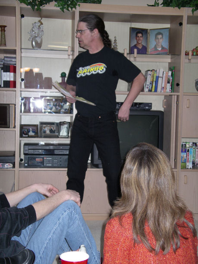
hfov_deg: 23.7
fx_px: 472
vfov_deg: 31.2
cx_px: 99
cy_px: 132
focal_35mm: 62
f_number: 3.3
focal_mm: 12.8
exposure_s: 1/50
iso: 200
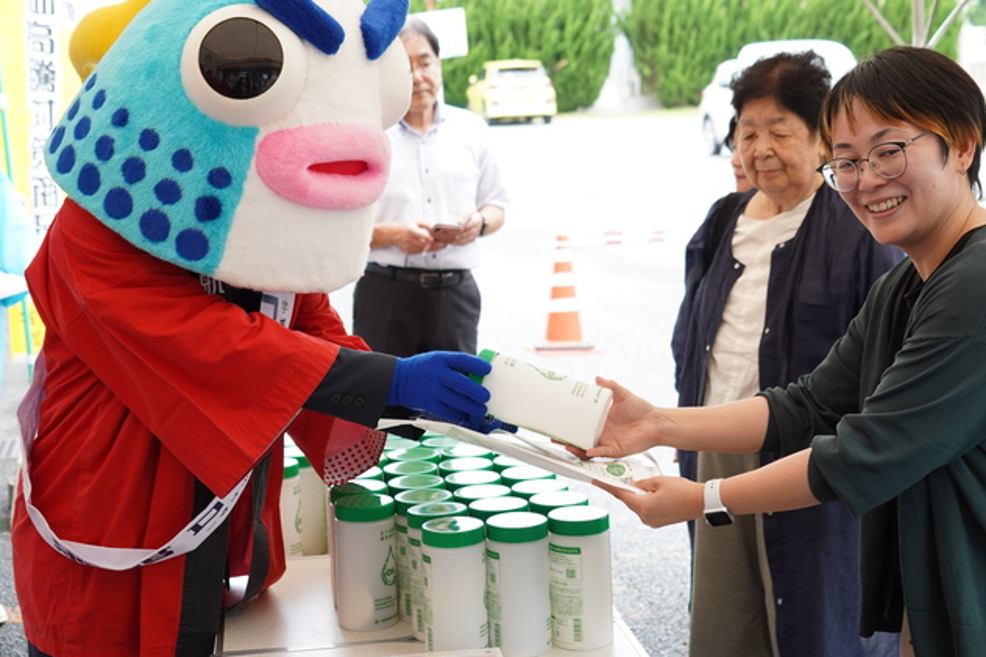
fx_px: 1561
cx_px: 579
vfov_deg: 23.8
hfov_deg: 35.0
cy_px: 304
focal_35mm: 57
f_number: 5
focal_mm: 45
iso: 320
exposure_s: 1/160
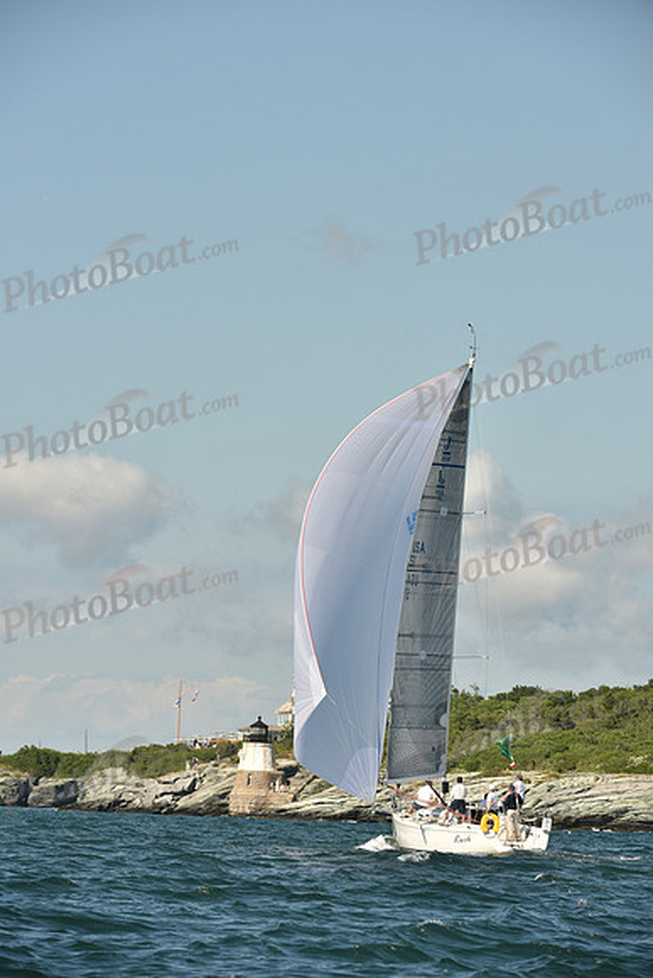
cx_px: 326
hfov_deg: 6.9
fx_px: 5438
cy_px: 489
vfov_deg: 10.3
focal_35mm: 200
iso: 250
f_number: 7.1
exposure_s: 1/1000
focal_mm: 200
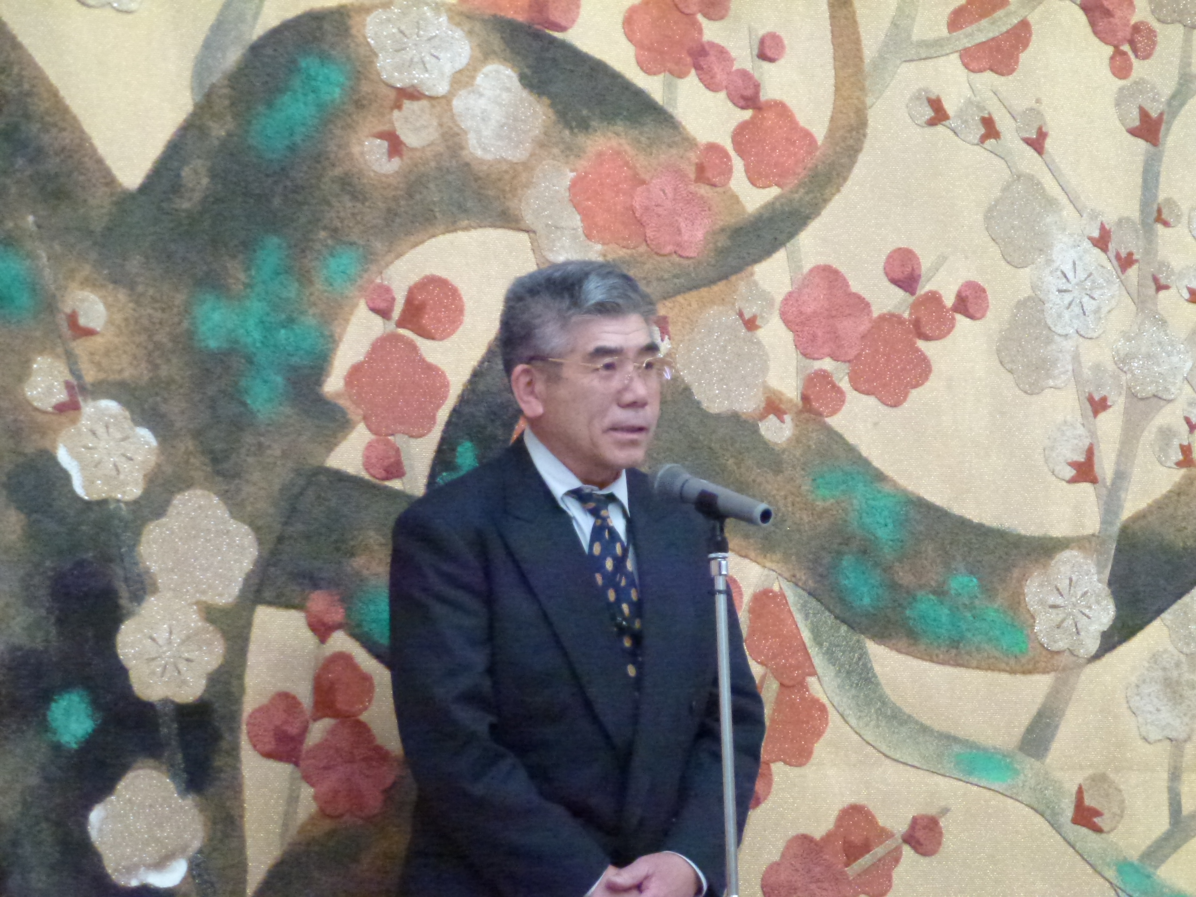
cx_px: 598
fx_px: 5355
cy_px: 448
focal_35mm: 155
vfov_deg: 9.6
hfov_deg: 12.7
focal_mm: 27.7
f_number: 5.3
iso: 1600
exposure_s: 1/80
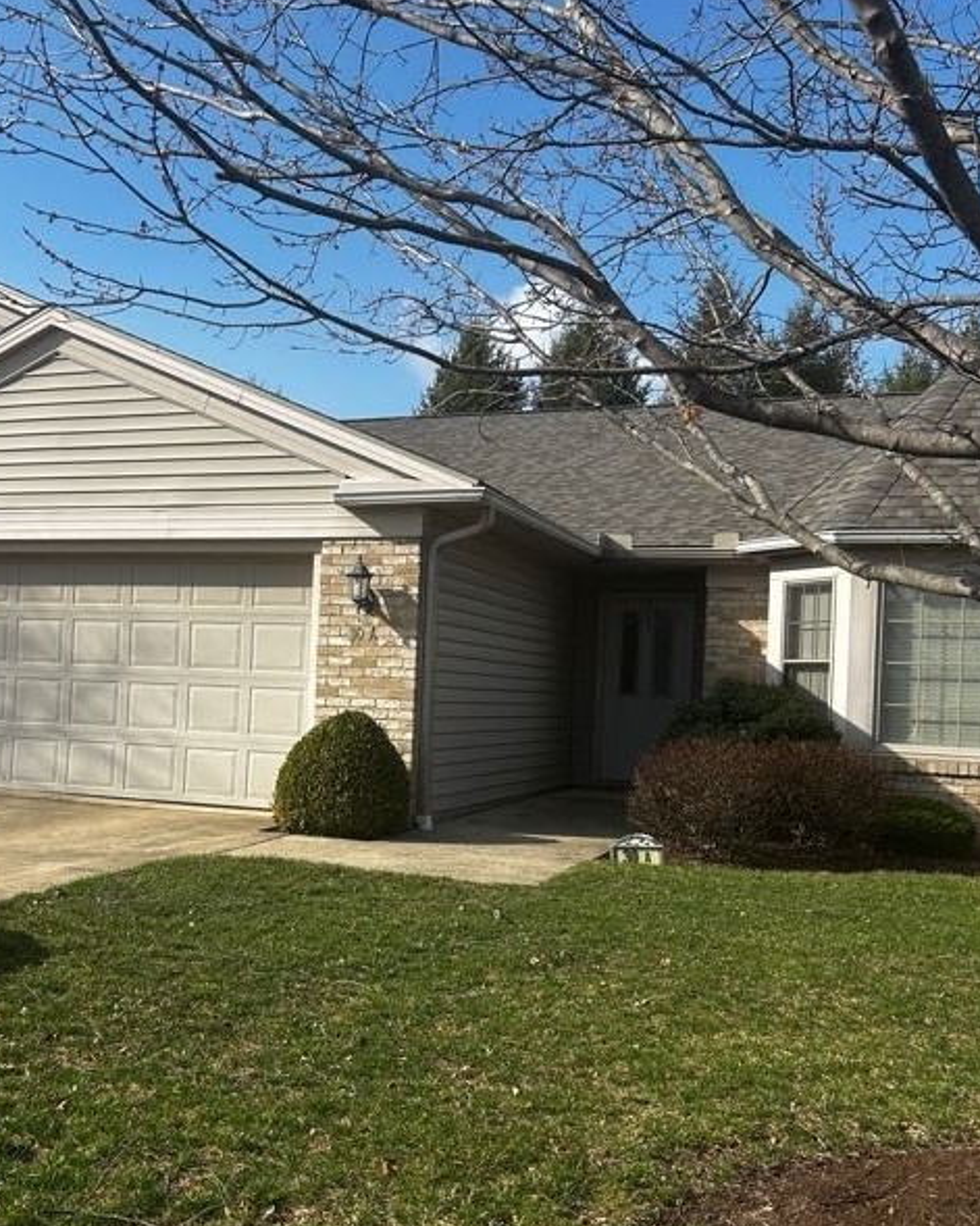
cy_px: 670
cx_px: 359
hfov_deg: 40.8
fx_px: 1306
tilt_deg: +1.4
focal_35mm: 36
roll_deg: -2.5
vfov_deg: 50.2
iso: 50
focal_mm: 5.7
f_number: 1.5
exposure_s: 1/3460
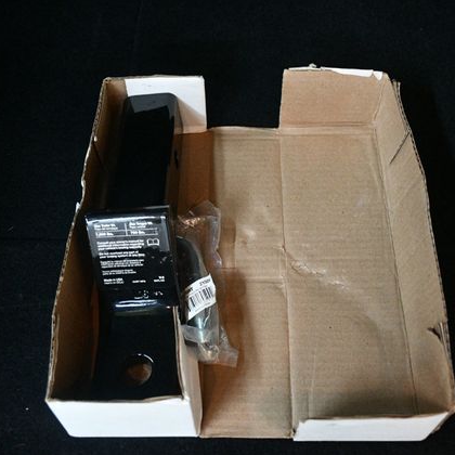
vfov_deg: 38.3
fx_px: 654
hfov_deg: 38.3
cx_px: 230
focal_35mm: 44
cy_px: 230
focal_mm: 23
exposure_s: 1/60
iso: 4000
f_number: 3.8
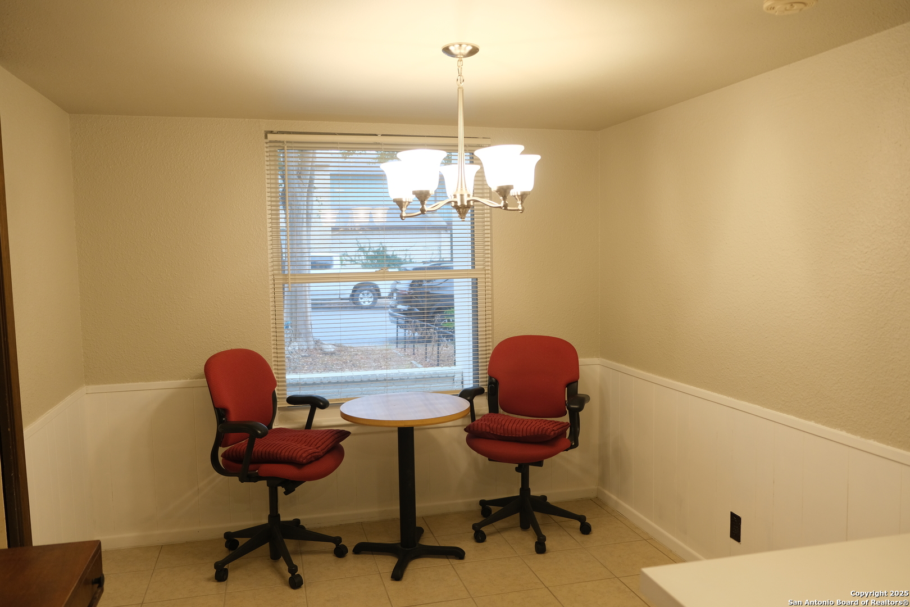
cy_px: 304
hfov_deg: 67.4
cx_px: 455
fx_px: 682
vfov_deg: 47.9
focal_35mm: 27
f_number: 2.8
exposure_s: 1/40
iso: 320
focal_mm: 18
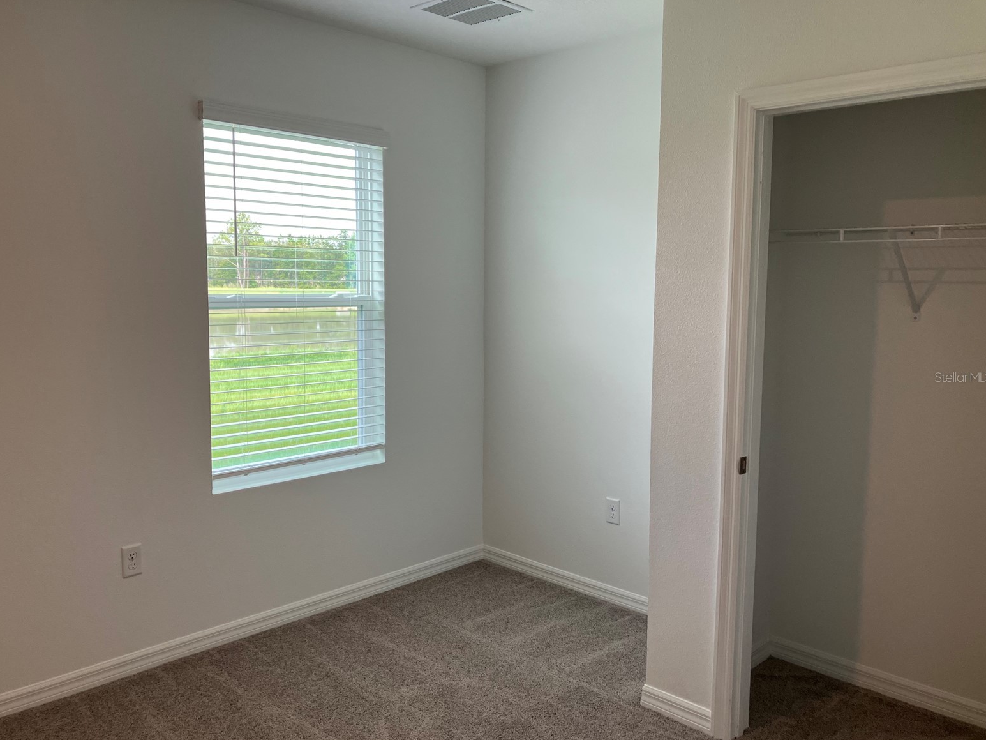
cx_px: 484
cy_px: 377
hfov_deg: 61.7
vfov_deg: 48.2
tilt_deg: -5.4
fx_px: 826
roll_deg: +0.1
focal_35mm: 29
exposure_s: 1/120
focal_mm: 3.99
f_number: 1.8
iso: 64
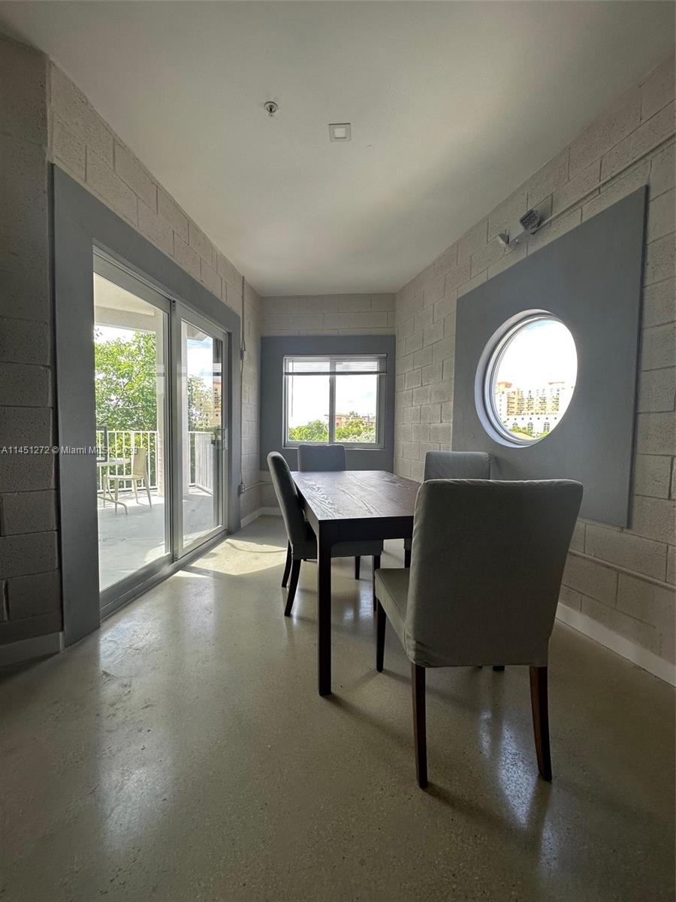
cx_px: 338
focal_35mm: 14
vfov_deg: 102.1
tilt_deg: -3.0
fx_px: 365
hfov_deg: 85.7
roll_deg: -1.8
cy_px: 451
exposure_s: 1/99
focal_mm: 2.22
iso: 40
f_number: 2.2
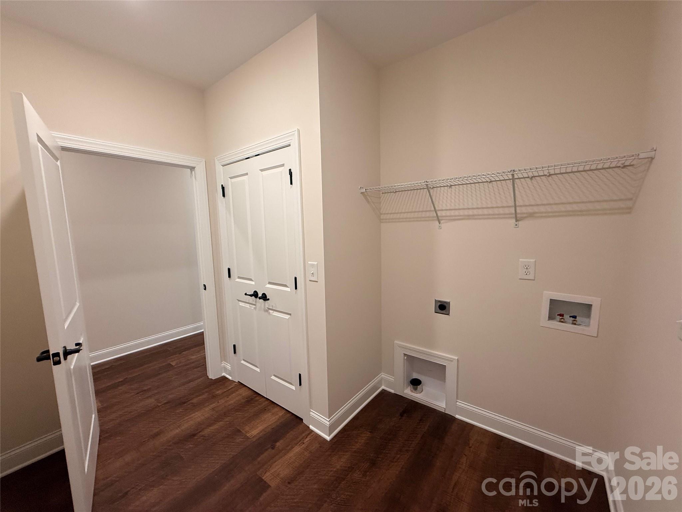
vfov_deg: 85.7
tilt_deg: -5.3
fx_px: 276
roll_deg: +0.9
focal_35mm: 14
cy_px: 256
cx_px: 341
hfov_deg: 102.1
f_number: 2.2
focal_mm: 2.22
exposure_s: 1/120
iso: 250
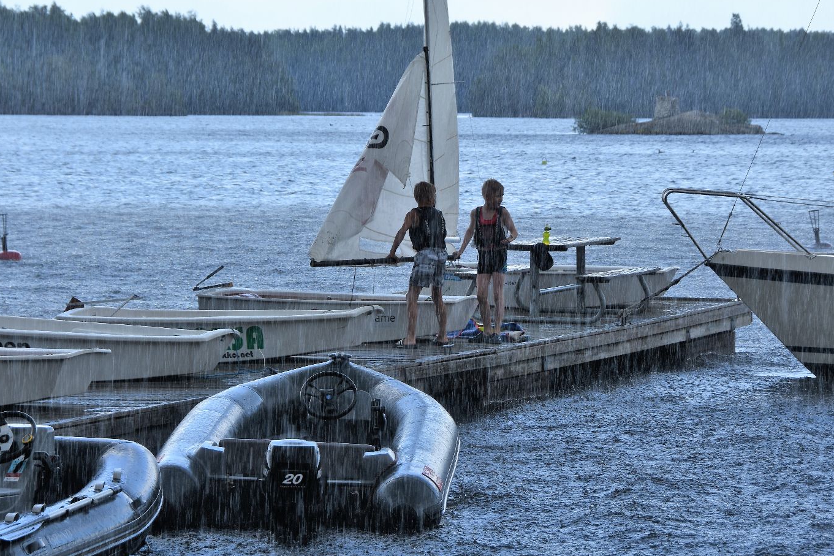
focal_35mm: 125
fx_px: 2895
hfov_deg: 16.4
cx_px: 362
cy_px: 235
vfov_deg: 11.0
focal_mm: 70
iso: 100
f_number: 8
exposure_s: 1/125
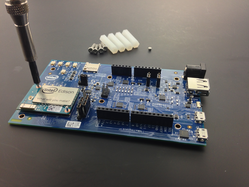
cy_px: 94
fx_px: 237
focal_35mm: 33
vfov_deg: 42.9
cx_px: 124
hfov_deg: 55.4
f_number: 2.4
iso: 64
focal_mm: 4.12
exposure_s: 1/120
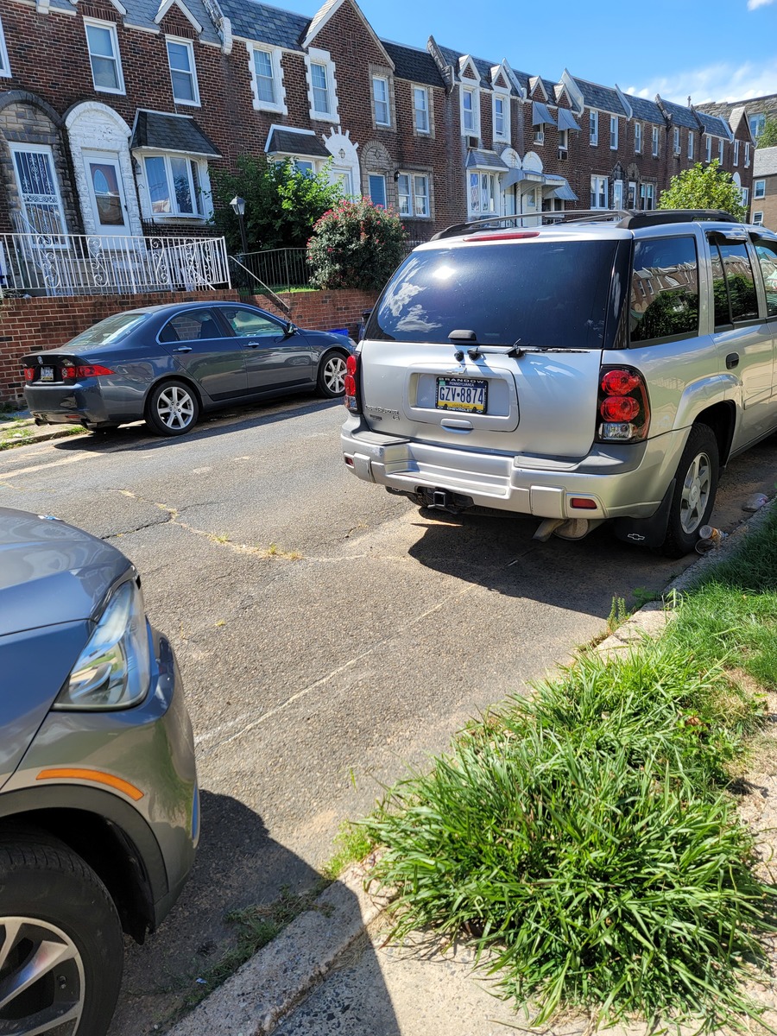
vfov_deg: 69.4
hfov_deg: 54.9
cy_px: 518
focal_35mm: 25
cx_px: 388
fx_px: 748
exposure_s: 1/556
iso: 20
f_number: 1.8
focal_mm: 7
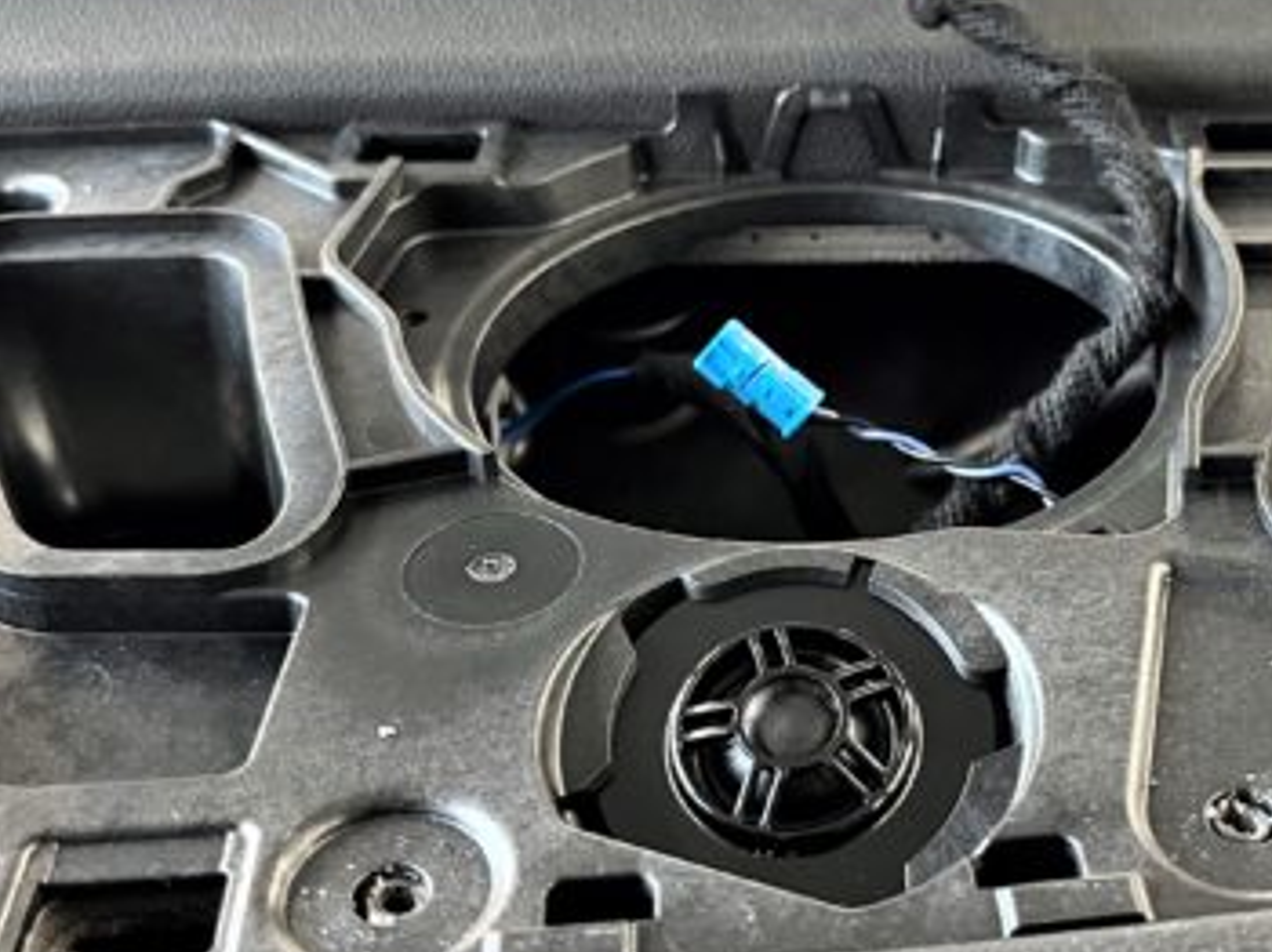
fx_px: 2020
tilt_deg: -25.0
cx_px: 876
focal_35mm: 55
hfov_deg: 34.5
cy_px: 322
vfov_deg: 26.4
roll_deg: +1.1
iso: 160
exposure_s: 1/60
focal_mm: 5.1
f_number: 1.6
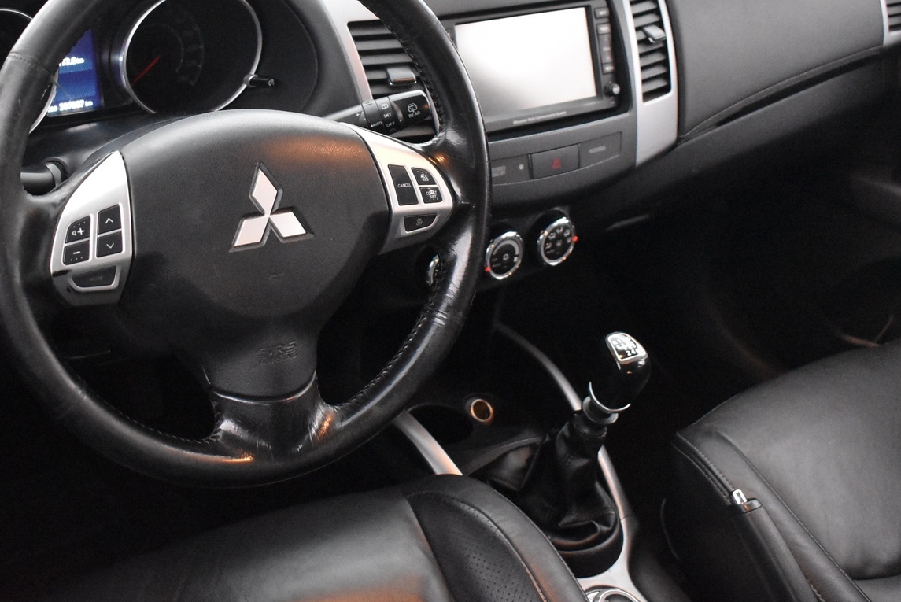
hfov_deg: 40.1
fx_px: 1220
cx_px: 312
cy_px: 212
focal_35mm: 49
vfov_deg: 27.6
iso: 7200
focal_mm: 23
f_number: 3.8
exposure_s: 1/40
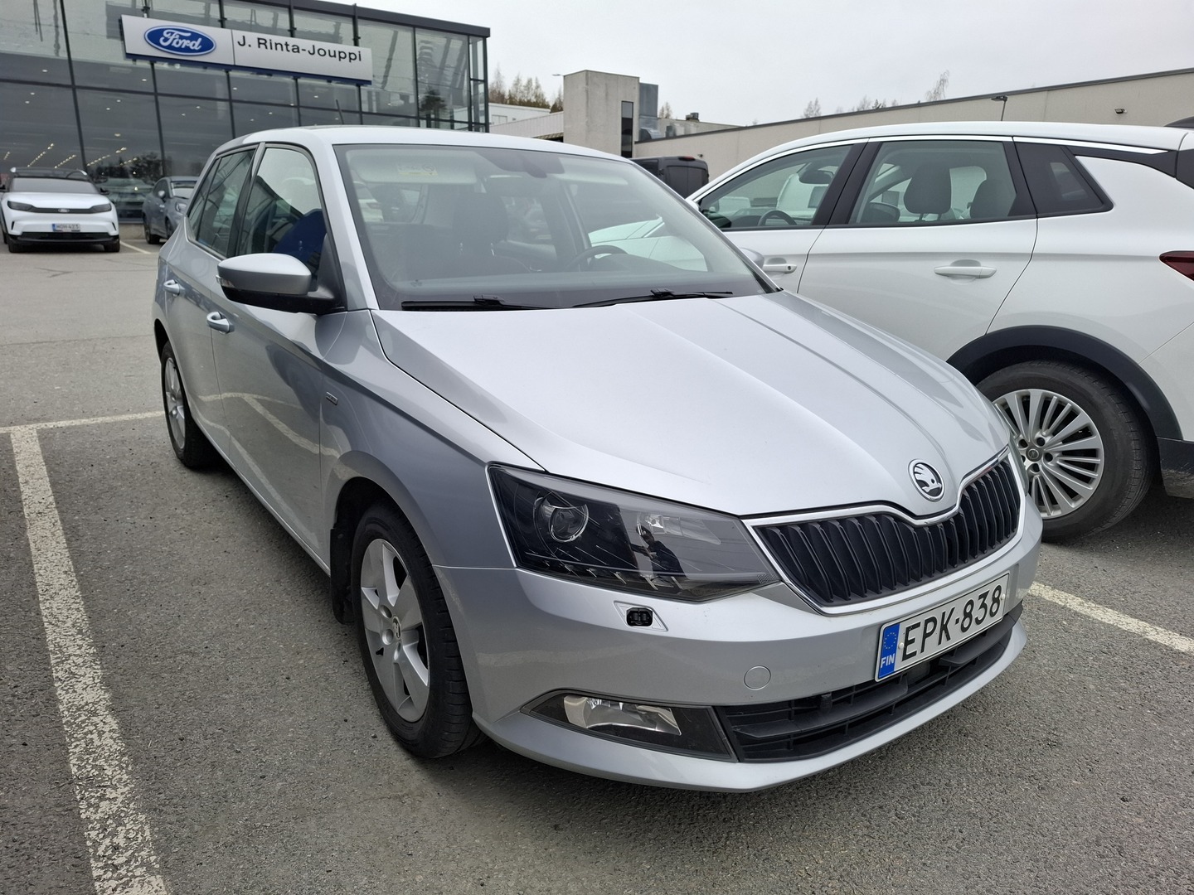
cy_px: 448
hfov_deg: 73.9
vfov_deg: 58.9
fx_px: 793
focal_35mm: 23
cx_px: 597
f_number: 1.8
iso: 50
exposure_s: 1/841
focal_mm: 5.54
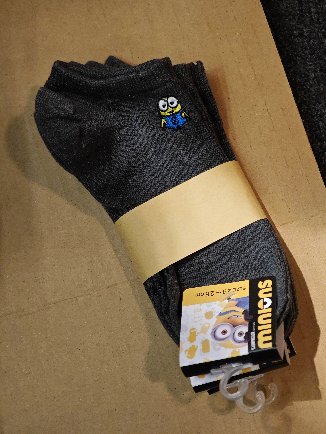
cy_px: 217
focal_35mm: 75
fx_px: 942
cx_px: 163
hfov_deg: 19.6
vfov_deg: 26.0
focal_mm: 12.28
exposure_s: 1/100
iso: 500
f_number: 1.8
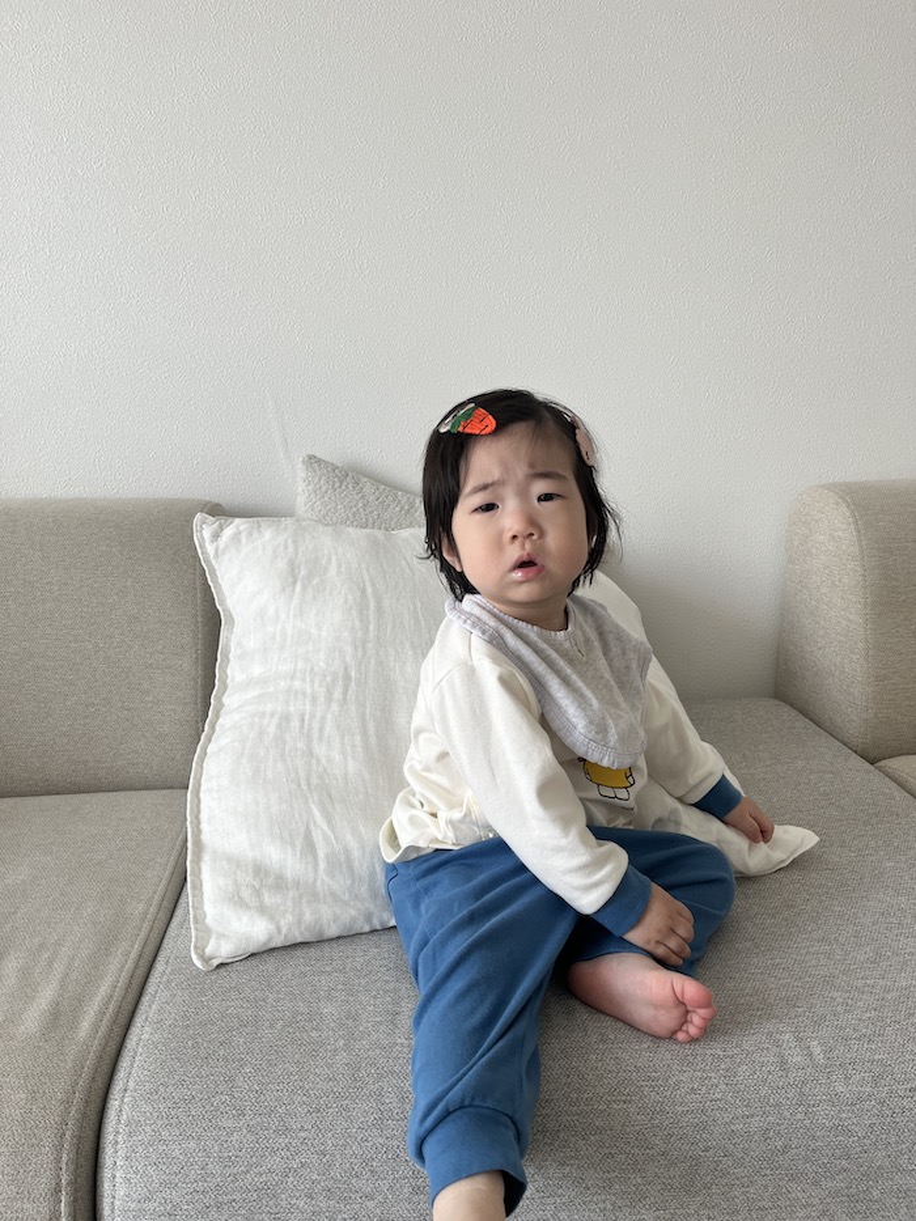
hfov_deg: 53.1
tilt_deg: -12.3
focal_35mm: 26
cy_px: 610
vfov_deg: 67.3
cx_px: 458
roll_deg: +0.4
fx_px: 917
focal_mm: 5.1
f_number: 1.6
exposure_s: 1/120
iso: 64
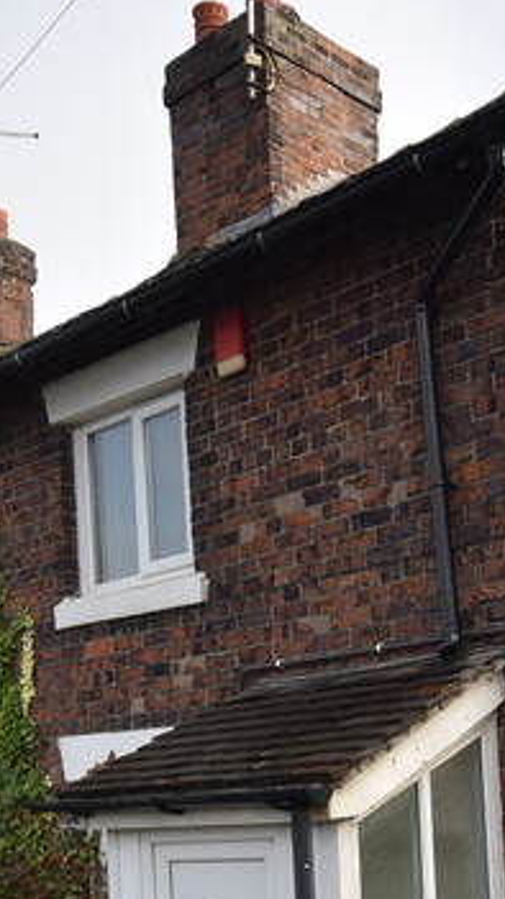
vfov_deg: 37.6
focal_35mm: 53
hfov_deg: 22.7
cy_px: 745
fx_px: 1258
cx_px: 285
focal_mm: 11.5
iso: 400
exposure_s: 1/1000
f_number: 5
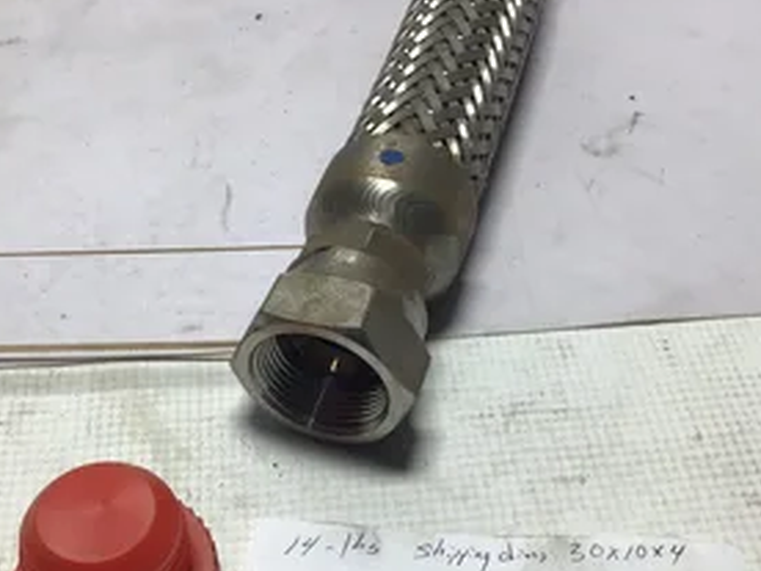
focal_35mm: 45
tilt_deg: -51.8
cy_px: 405
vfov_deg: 31.8
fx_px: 989
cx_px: 347
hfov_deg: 42.0
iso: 25
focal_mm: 3.3
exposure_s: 1/136
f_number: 2.4
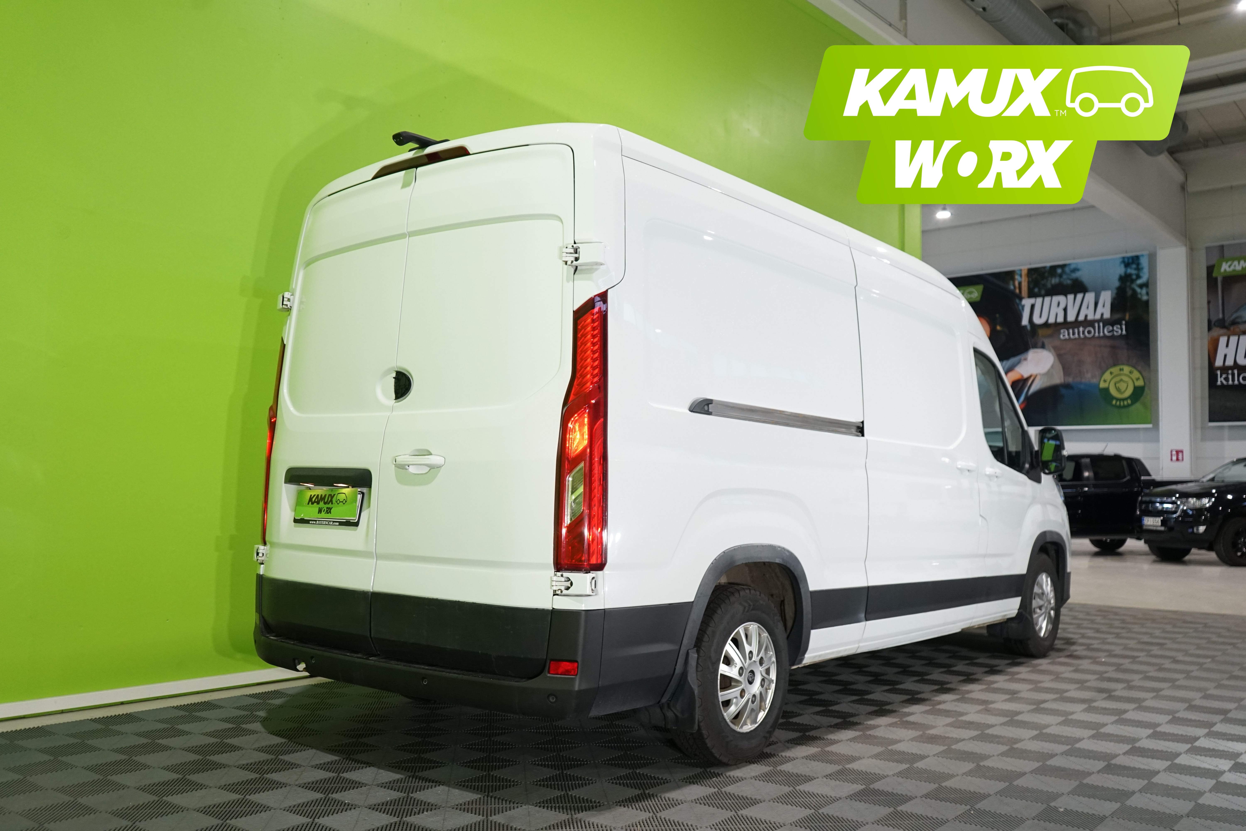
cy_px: 416
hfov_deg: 60.3
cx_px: 623
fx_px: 1073
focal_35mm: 31
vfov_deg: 42.3
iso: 1600
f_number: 4
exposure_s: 1/125
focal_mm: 31
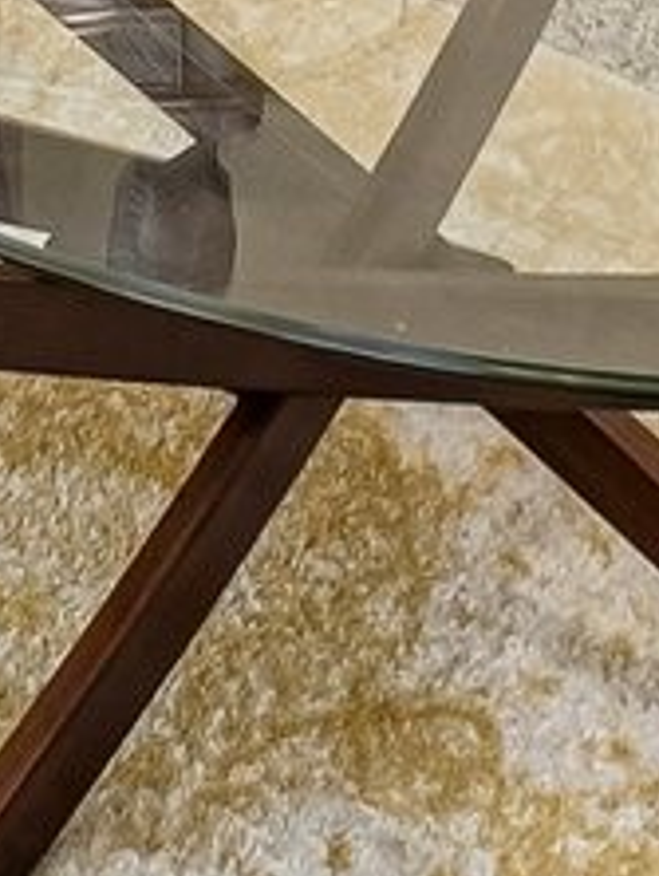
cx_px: 225
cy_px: -1762
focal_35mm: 133
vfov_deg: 10.5
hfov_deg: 11.2
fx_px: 3370
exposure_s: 1/13
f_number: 8
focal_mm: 10
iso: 400
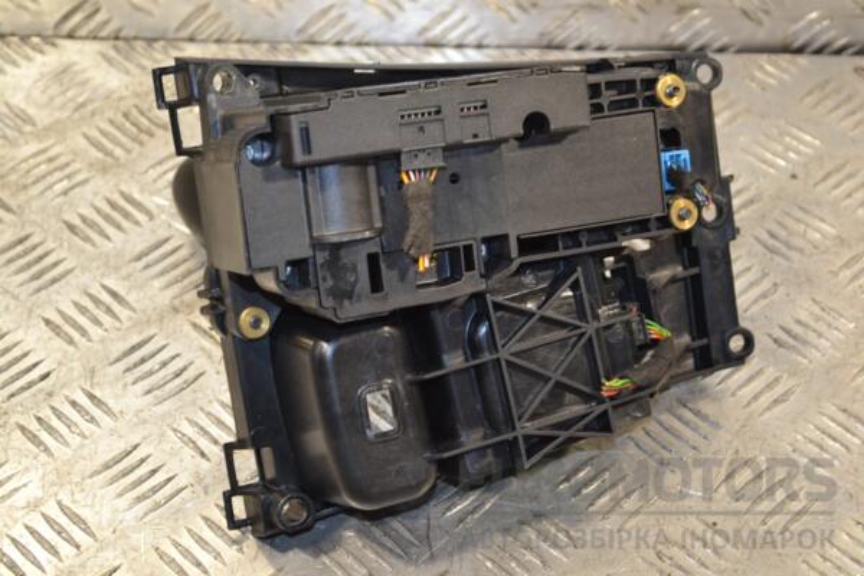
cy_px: 288
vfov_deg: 17.5
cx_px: 432
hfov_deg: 26.0
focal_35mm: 78
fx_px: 1872
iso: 640
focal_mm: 52
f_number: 5.6
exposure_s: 1/60
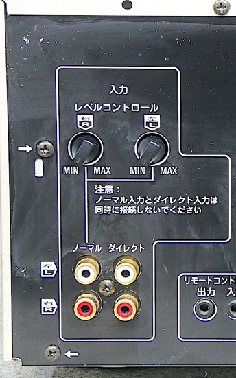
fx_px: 1864
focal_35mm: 181
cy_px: 158
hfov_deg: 7.2
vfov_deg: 11.6
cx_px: 267
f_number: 5
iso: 200
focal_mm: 17.5
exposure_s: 1/2.5
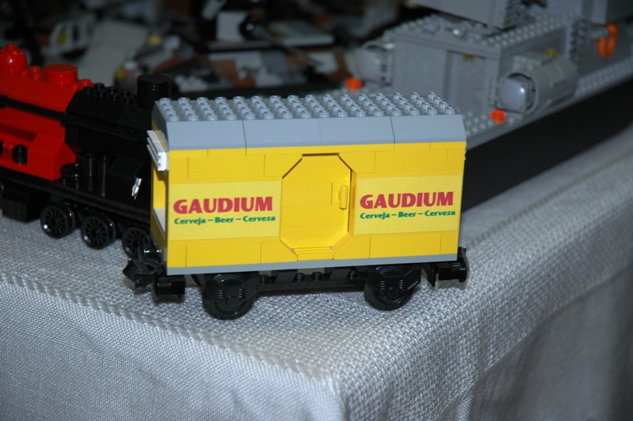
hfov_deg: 19.5
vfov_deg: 13.0
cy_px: 210
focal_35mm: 105
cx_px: 316
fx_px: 1845
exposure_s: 1/60
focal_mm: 70
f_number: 4.5
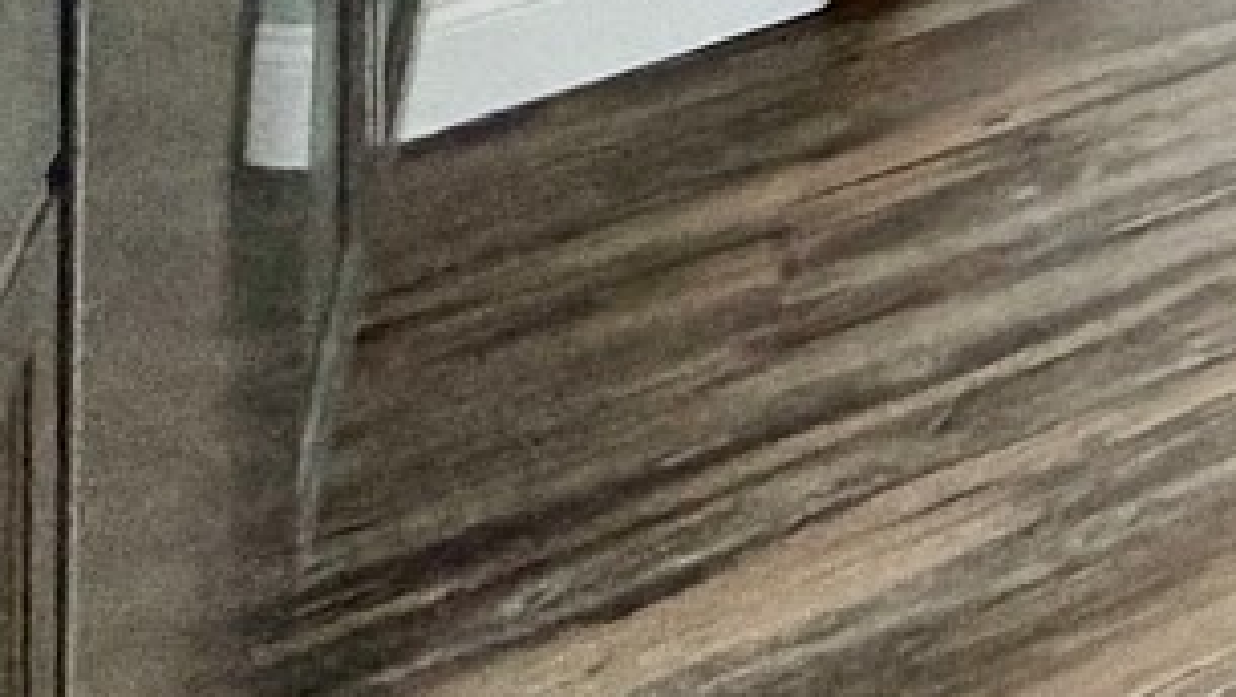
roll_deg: +0.1
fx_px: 2624
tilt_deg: +0.3
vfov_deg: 10.0
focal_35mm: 80
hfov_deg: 14.1
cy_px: -1552
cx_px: 3145
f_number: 2.2
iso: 200
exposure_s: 1/60
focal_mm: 2.22
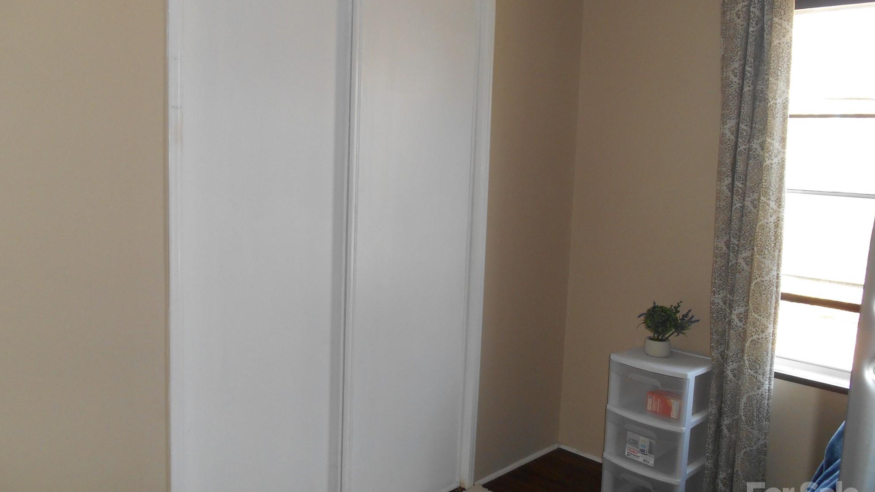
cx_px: 443
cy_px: 228
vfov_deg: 40.2
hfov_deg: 66.1
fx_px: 673
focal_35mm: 29
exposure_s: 1/25
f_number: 3.4
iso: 200
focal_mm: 4.7
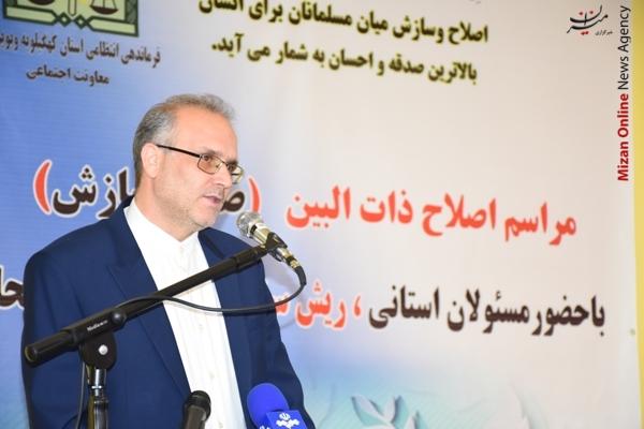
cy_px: 214
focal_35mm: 120
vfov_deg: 11.4
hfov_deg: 17.1
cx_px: 322
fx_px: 2146
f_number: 5.6
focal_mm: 80
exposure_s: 1/50
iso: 800
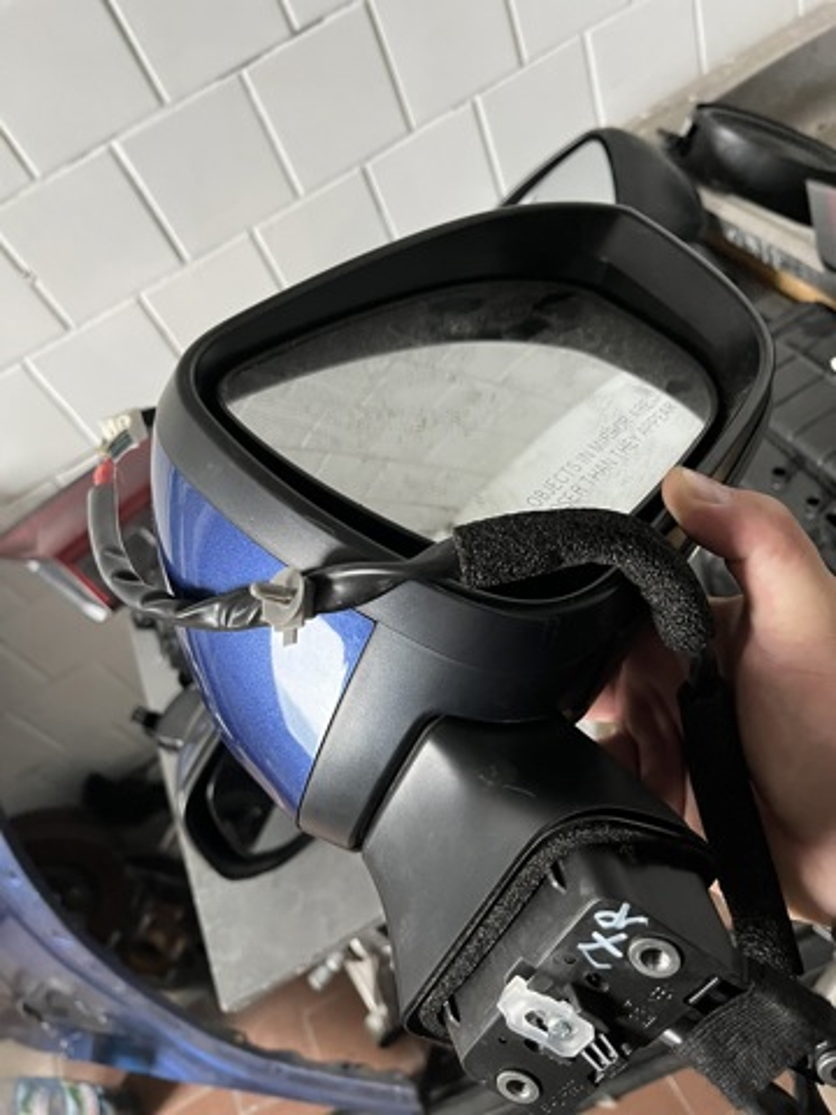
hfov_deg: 53.1
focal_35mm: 26
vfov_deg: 67.3
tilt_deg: -48.4
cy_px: 558
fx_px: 837
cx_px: 418
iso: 500
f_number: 1.6
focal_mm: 5.1
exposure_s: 1/60
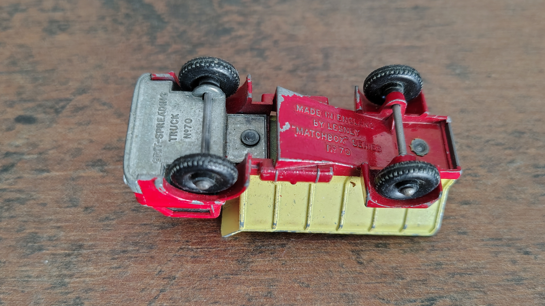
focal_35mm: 32
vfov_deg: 36.7
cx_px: 283
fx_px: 462
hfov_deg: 61.0
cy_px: 166
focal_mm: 5.56
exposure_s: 1/50
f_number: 1.8
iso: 678
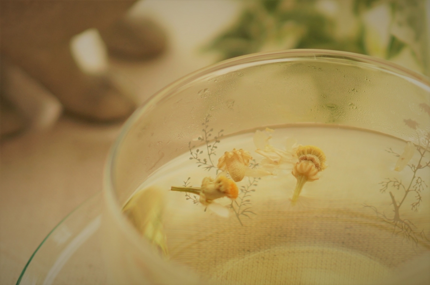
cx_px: 215
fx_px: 895
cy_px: 142
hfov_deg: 27.0
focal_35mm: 75
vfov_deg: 18.1
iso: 200
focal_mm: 50
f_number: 1.8
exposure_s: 1/1000
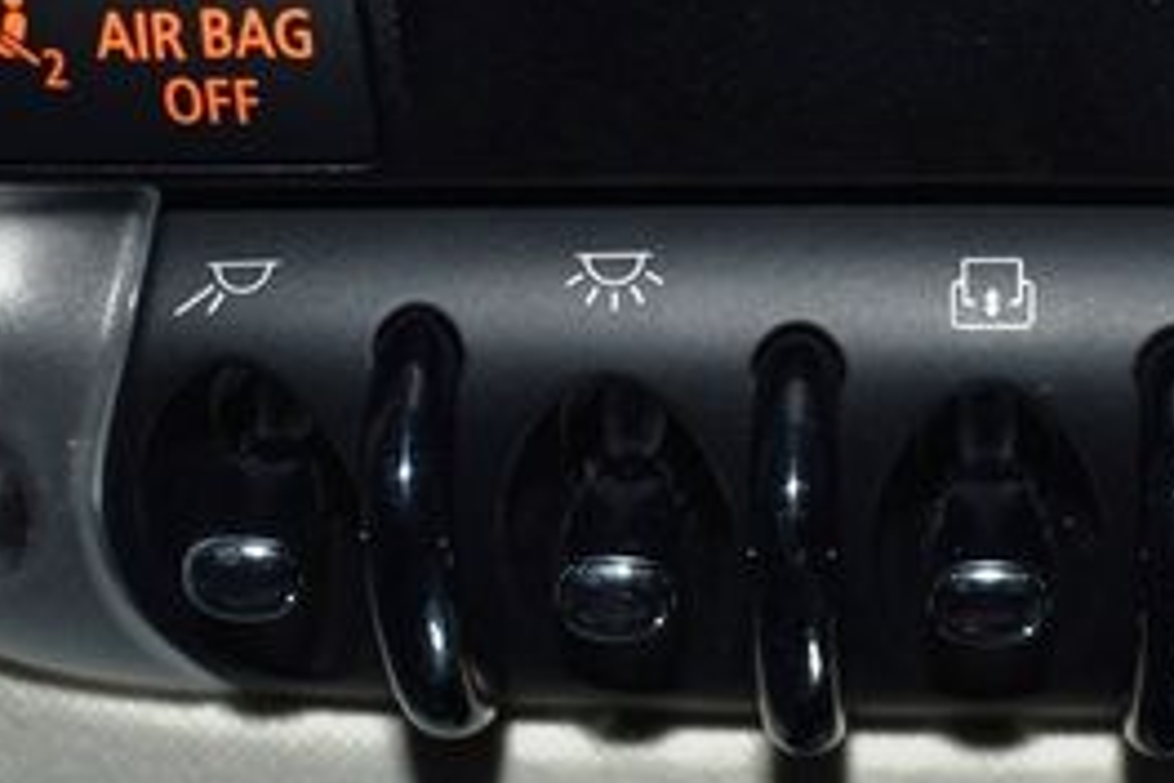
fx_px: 3554
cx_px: 987
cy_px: 358
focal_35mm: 109
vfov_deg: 12.6
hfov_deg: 18.5
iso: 250
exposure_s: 1/60
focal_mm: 30
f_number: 4.2
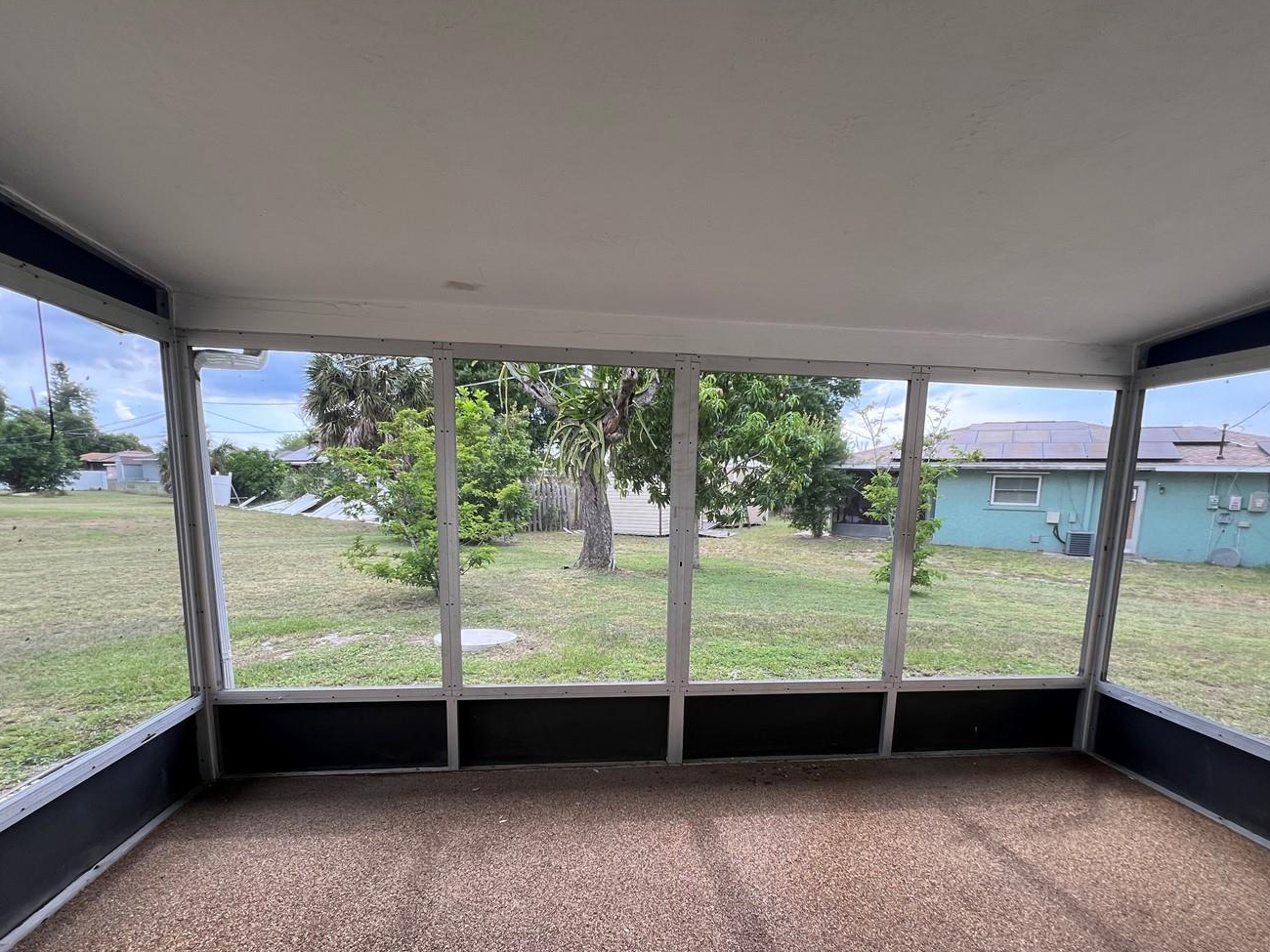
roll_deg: -1.0
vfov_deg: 77.1
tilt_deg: -9.5
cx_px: 651
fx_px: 587
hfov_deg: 94.5
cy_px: 575
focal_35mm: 16
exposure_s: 1/174
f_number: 1.8
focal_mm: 1.57
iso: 32
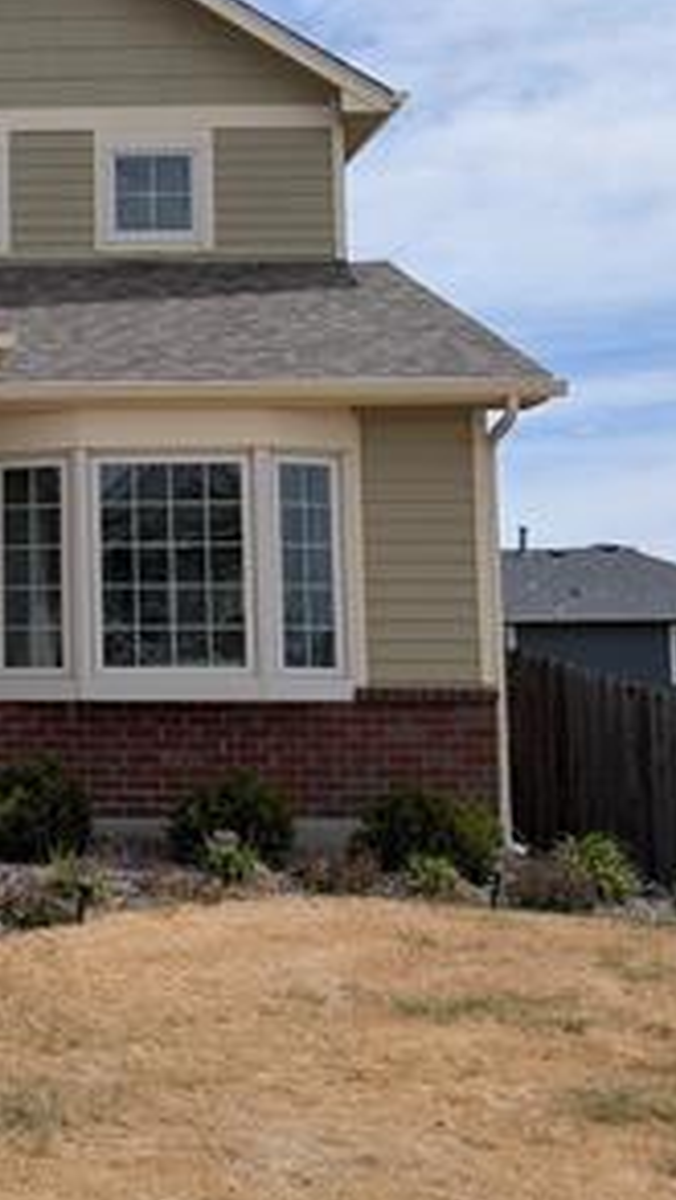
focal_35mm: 57
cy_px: 569
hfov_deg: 19.1
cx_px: -272
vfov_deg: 36.6
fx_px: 1815
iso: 21
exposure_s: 1/1458
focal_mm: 6.9
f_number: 1.68
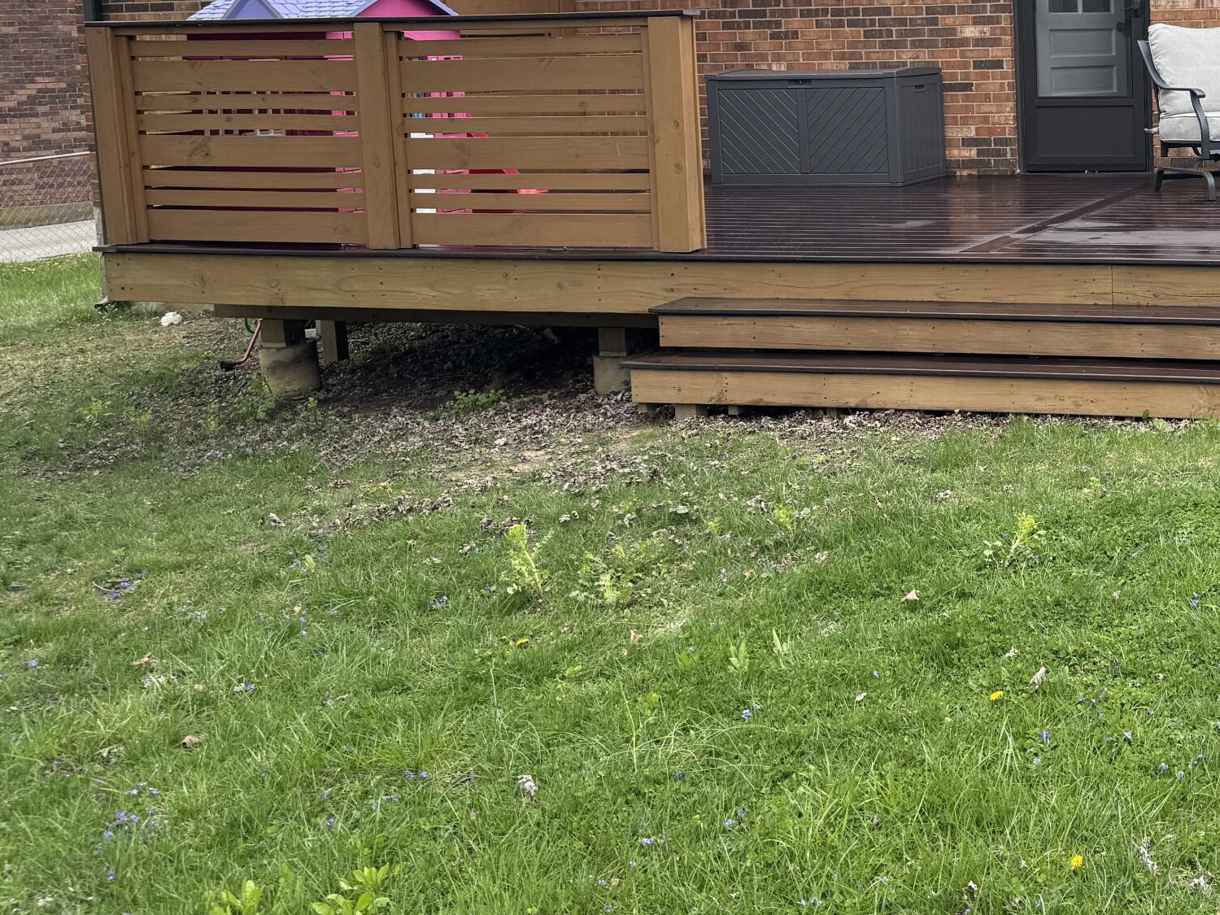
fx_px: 1692
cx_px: 1193
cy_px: 218
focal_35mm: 48
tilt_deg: -6.7
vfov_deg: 29.7
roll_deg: +1.5
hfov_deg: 36.1
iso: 80
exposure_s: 1/1366
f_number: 1.78
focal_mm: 6.76
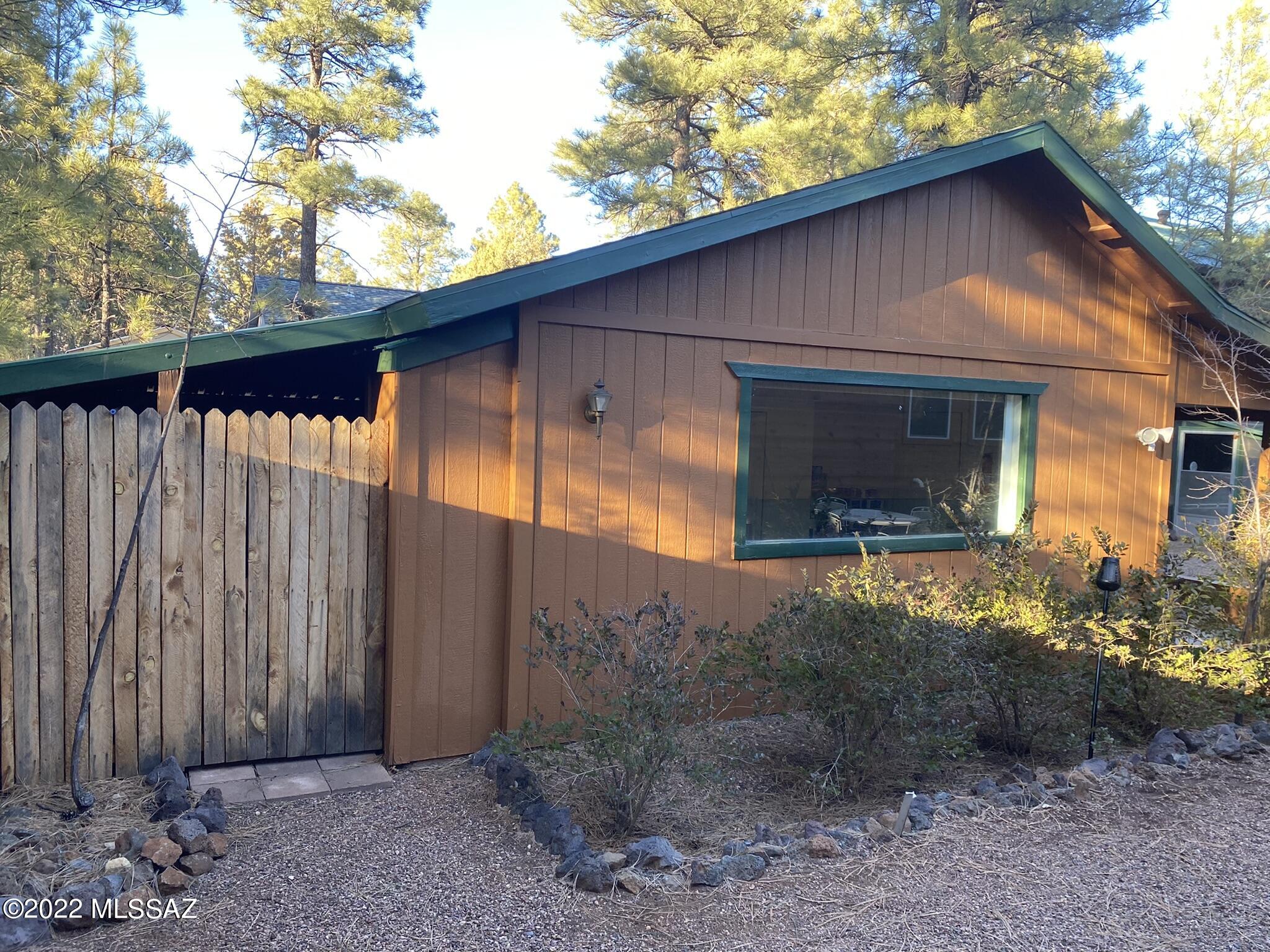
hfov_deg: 67.3
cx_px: 635
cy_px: 476
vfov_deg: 53.1
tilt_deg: -4.1
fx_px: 954
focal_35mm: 26
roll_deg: -1.7
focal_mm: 4.25
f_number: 1.8
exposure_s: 1/121
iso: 64
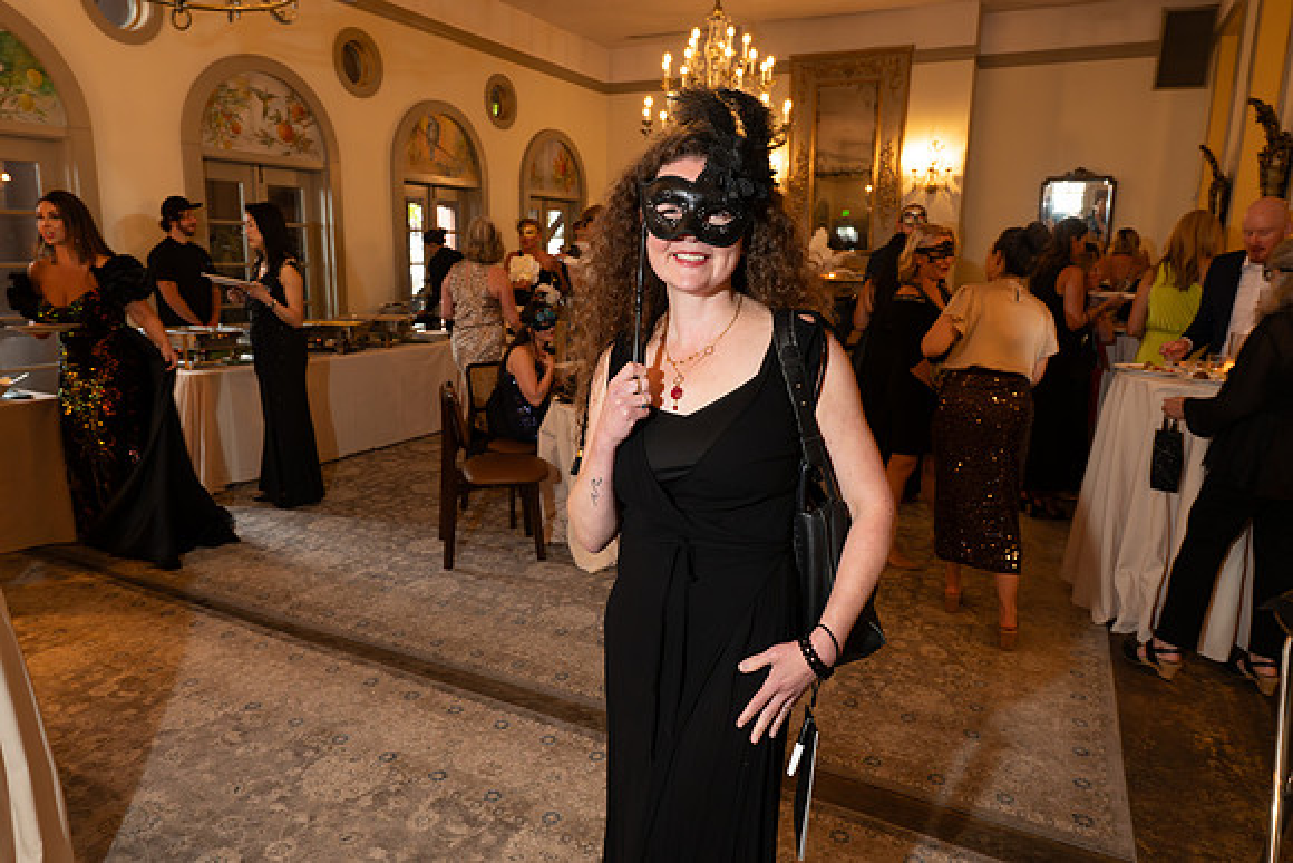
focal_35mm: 24
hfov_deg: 73.7
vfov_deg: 53.2
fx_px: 862
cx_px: 646
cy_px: 432
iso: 3200
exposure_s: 1/60
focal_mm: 24
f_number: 5.6
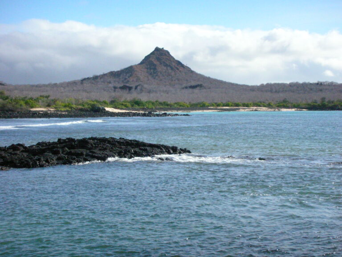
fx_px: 721
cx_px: 171
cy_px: 128
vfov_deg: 20.2
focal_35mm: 73
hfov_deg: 26.7
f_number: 12.4
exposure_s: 1/350
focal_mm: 12.2
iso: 400
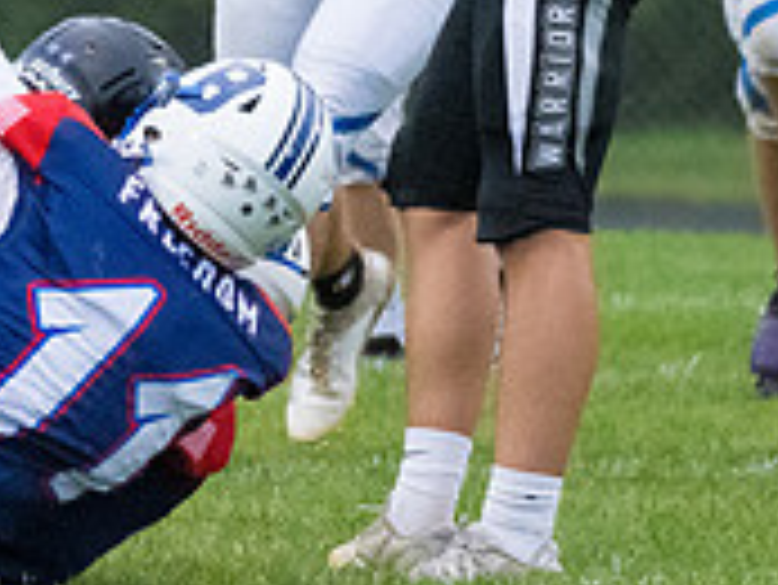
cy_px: 288
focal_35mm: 1496
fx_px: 33646
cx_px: -229
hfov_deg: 1.3
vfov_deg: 1.0
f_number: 5.6
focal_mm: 310
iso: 6400
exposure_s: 1/2000
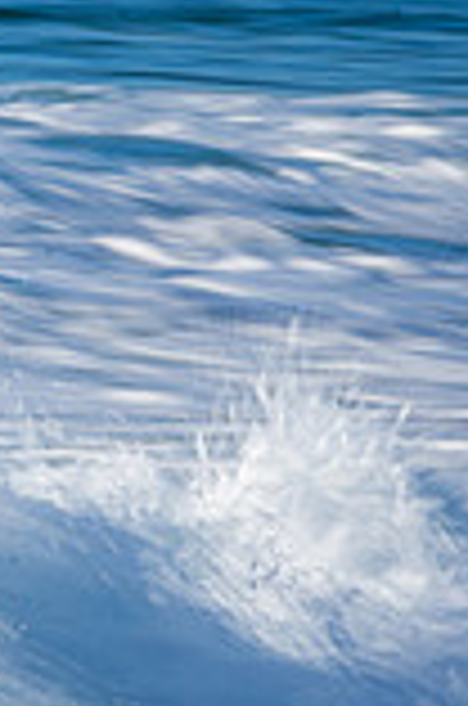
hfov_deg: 0.5
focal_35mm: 2780
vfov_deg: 0.7
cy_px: 420
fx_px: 54447
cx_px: -562
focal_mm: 500
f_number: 32
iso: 100
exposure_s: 1/20
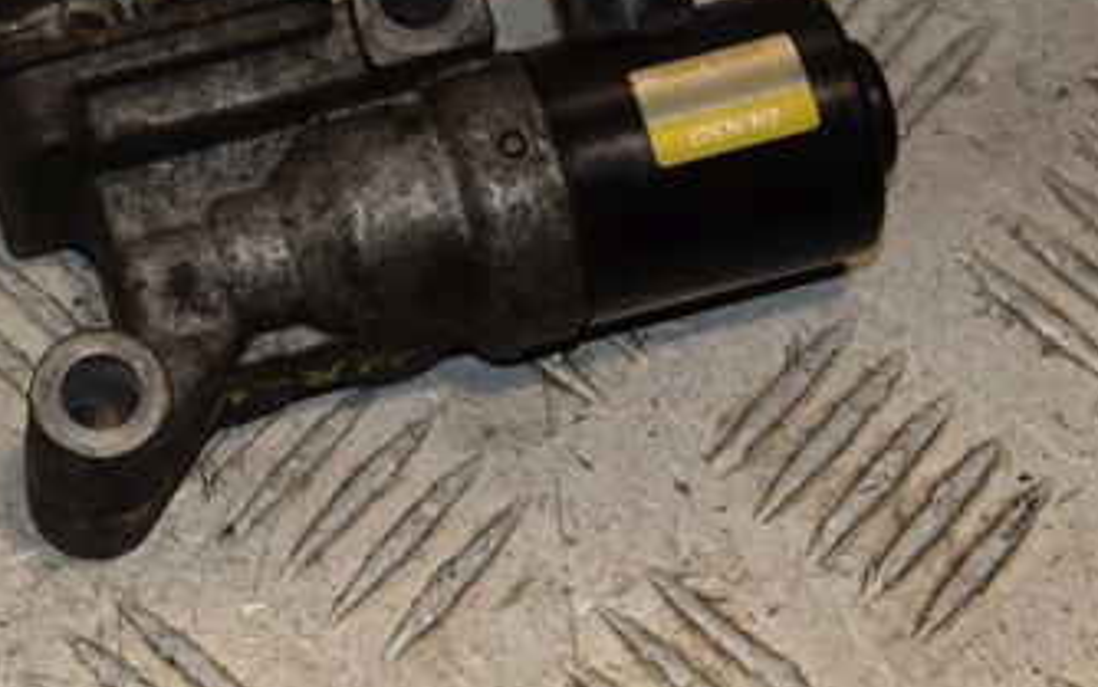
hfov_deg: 12.3
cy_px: 178
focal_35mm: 170
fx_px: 5089
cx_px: 385
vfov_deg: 7.7
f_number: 10
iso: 800
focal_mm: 58
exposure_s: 1/200
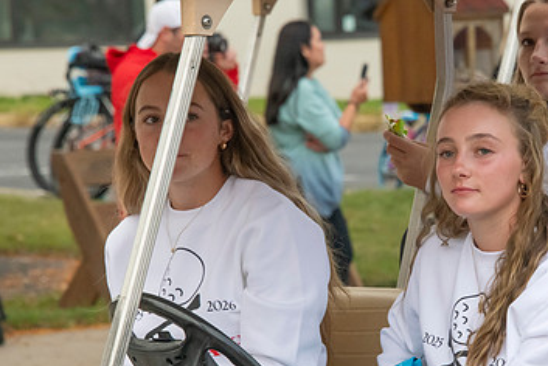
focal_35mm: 345
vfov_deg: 4.0
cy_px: 275
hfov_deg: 6.0
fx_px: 5256
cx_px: 388
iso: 3200
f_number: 11
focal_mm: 210
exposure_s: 1/400
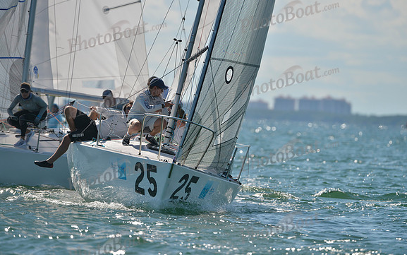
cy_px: 127
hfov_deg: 5.1
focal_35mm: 410
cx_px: 204
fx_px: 4549
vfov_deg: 3.2
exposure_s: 1/2000
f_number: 5
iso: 200
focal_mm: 400
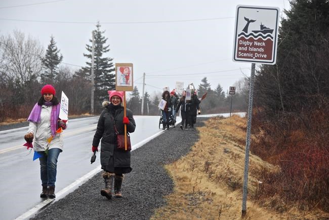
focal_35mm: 135
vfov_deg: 10.2
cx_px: 164
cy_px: 110
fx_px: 1235
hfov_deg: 15.2
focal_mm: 90
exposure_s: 1/250
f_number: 6.3
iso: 320
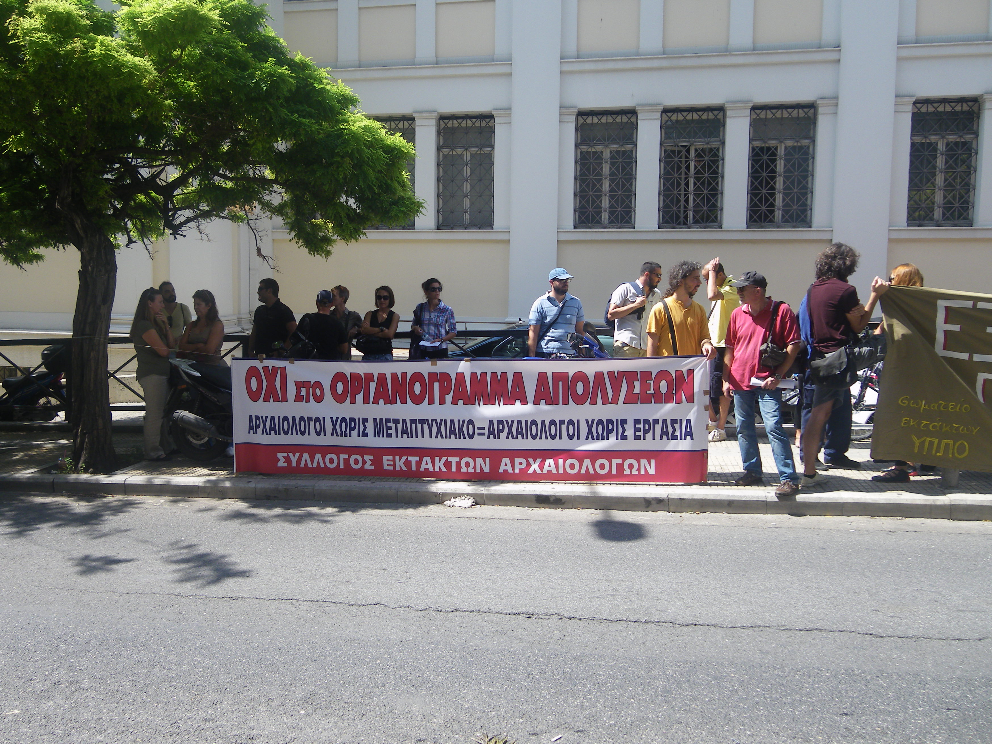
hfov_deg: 56.7
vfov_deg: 44.2
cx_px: 445
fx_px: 917
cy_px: 359
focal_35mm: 32
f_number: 2.6
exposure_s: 1/320
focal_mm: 4.9
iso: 64
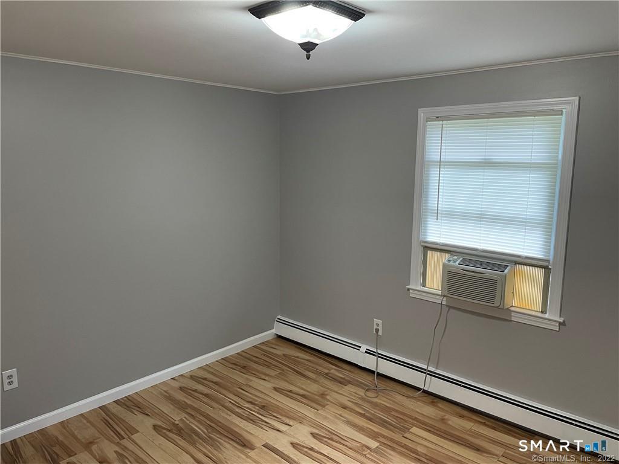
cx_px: 310
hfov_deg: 67.3
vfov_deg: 53.1
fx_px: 465
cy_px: 232
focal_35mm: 26
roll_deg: -0.6
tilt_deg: -7.7
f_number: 1.6
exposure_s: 1/60
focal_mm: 4.2
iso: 100
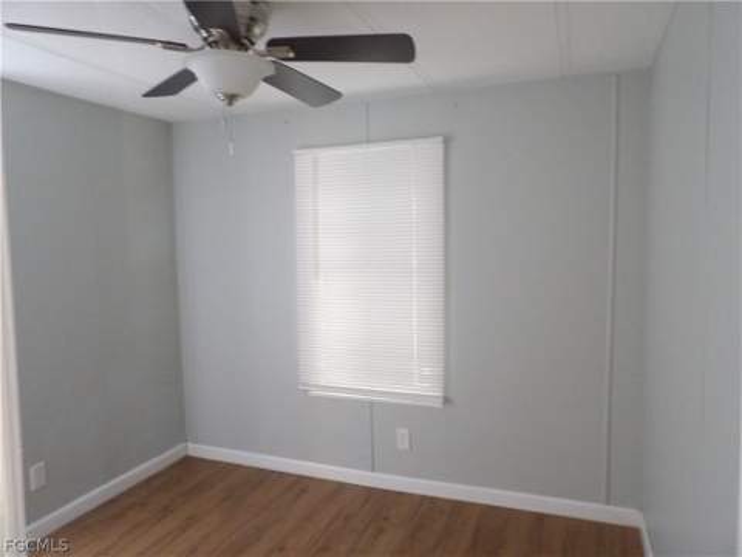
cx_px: 371
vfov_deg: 56.8
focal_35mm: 24
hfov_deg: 71.6
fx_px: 514
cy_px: 278
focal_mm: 4.3
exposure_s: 1/4
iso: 800
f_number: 3.2
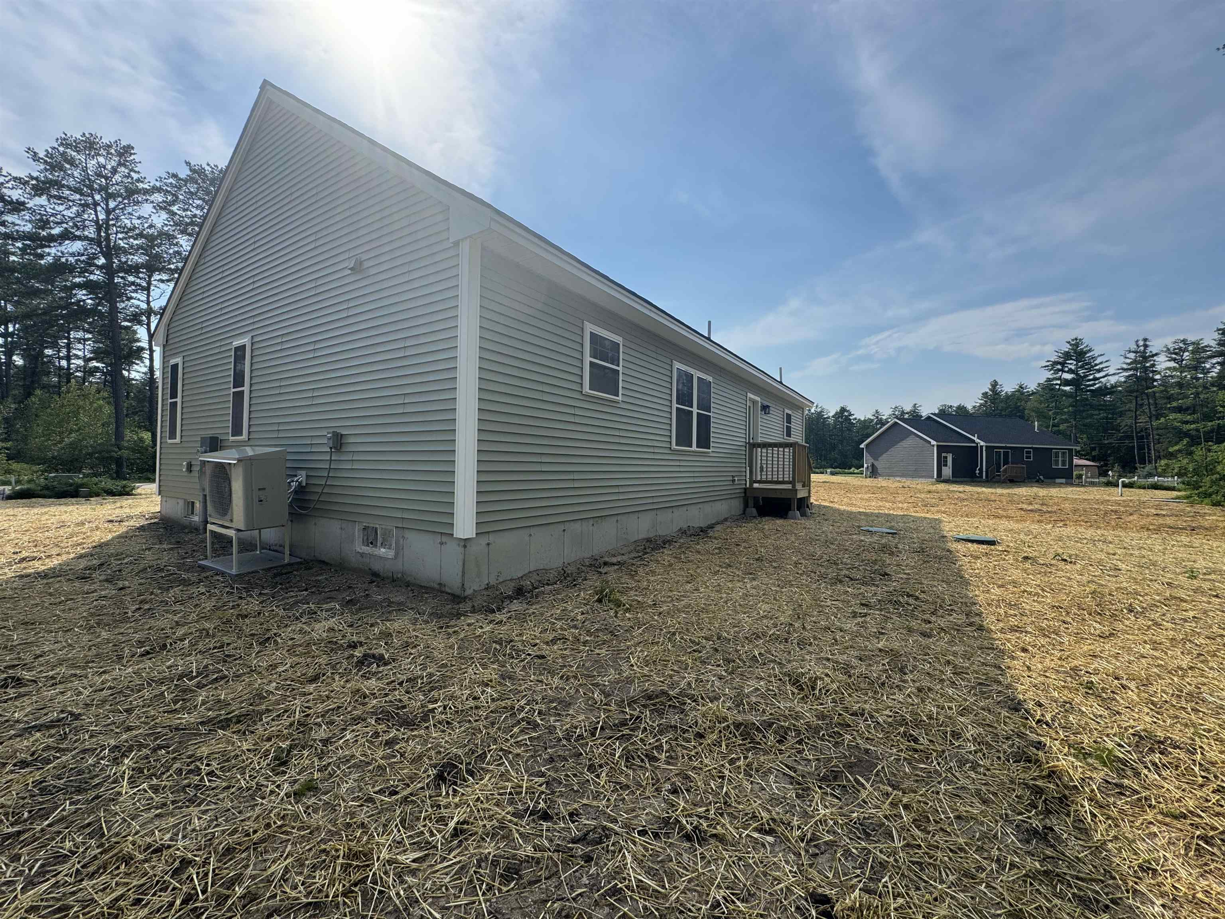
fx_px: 495
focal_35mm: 14
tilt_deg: +0.6
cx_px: 612
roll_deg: -0.7
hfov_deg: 102.1
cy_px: 460
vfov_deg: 85.7
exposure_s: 1/1567
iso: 40
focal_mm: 2.22
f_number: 2.2
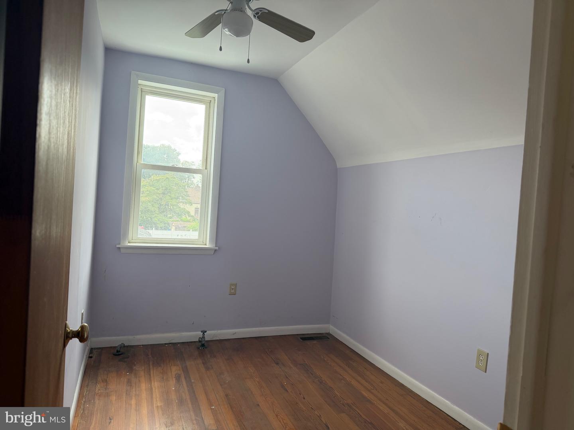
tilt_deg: +0.8
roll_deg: -3.1
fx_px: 398
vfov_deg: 56.8
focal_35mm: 24
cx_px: 287
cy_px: 215
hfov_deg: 71.6
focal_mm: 6.76
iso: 100
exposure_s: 1/196
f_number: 1.78
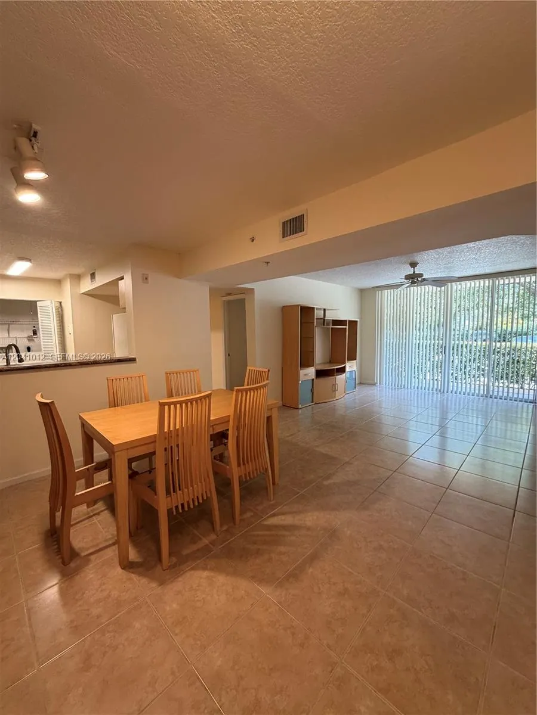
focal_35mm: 14
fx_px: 290
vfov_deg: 102.1
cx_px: 268
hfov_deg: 85.7
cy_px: 358
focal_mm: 2.22
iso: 250
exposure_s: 1/60
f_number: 2.2
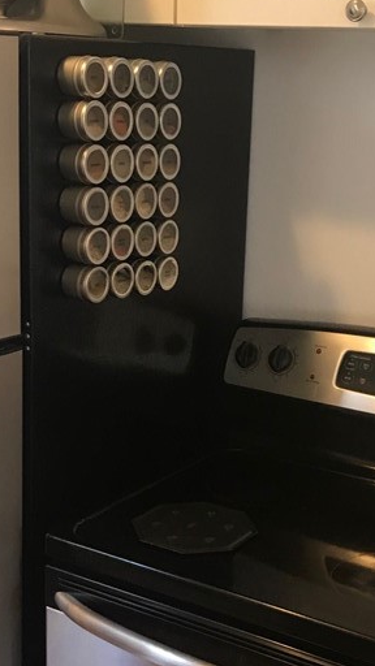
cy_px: 376
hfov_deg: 19.7
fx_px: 1078
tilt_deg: -14.8
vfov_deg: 34.3
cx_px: 195
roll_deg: -0.9
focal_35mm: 61
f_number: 1.8
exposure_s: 1/15
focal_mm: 3.99
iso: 50
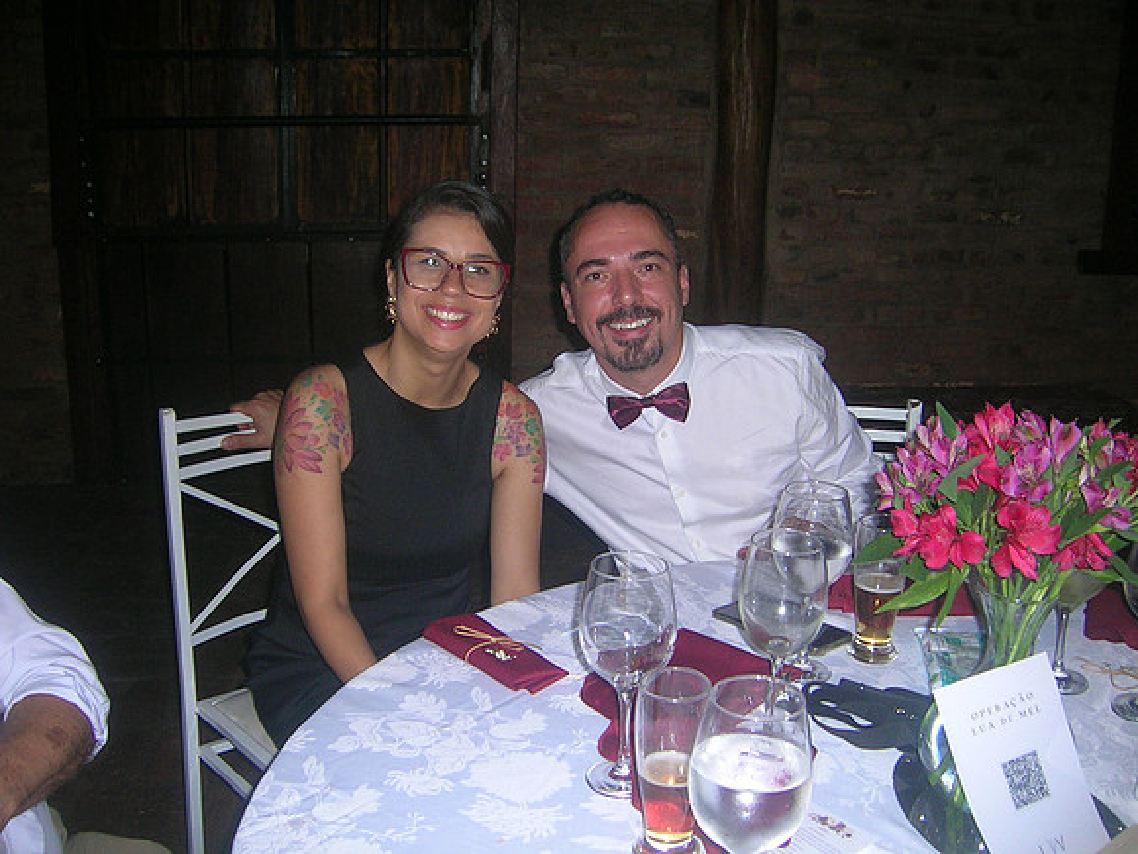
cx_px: 569
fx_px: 1151
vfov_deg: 40.7
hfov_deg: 52.6
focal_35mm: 35
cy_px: 427
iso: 84
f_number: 2.8
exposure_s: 1/60.1
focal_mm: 5.4
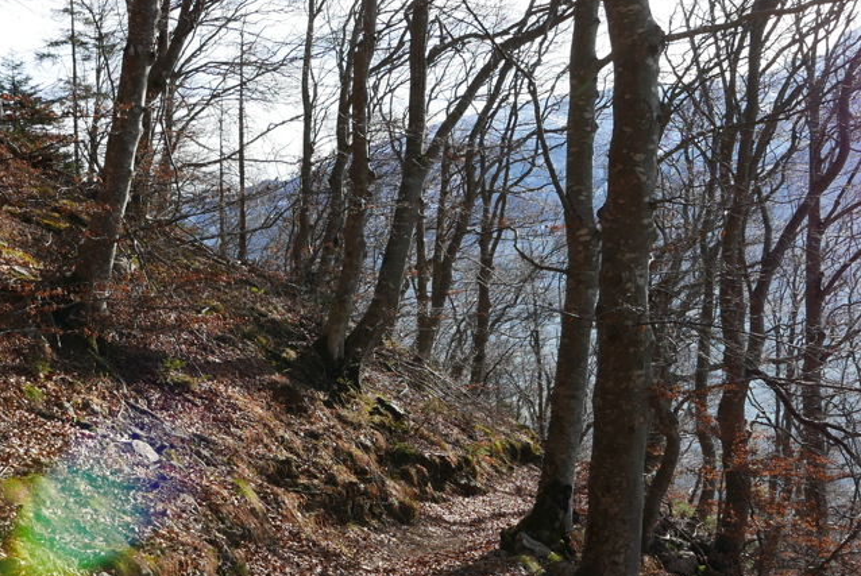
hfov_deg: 43.5
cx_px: 461
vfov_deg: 29.7
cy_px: 196
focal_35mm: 45
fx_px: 1077
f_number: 5.6
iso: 200
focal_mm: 10.9
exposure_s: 1/320
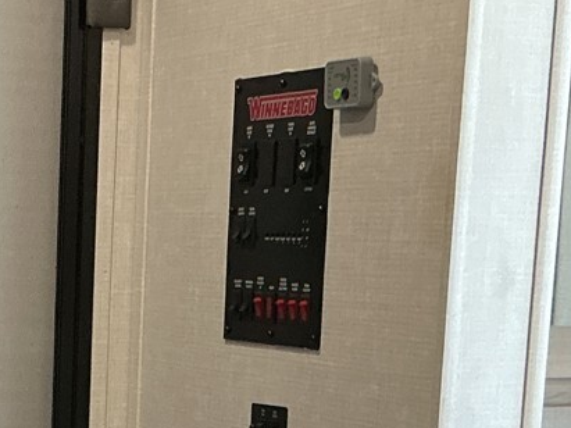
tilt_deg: -12.2
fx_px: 1863
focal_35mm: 113
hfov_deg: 17.0
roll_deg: +1.3
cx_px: -6
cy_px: 559
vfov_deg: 12.7
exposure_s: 1/60
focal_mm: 3
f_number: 1.8
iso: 125
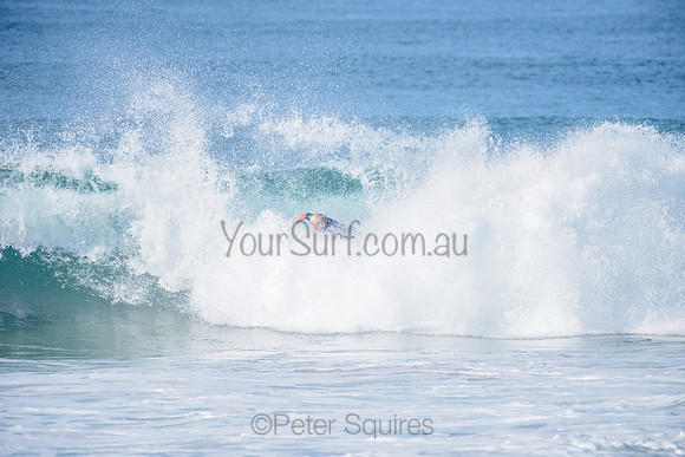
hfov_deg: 4.1
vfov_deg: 2.8
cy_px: 228
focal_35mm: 500
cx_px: 342
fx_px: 9516
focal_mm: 500
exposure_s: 1/2500
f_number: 5.6
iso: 320
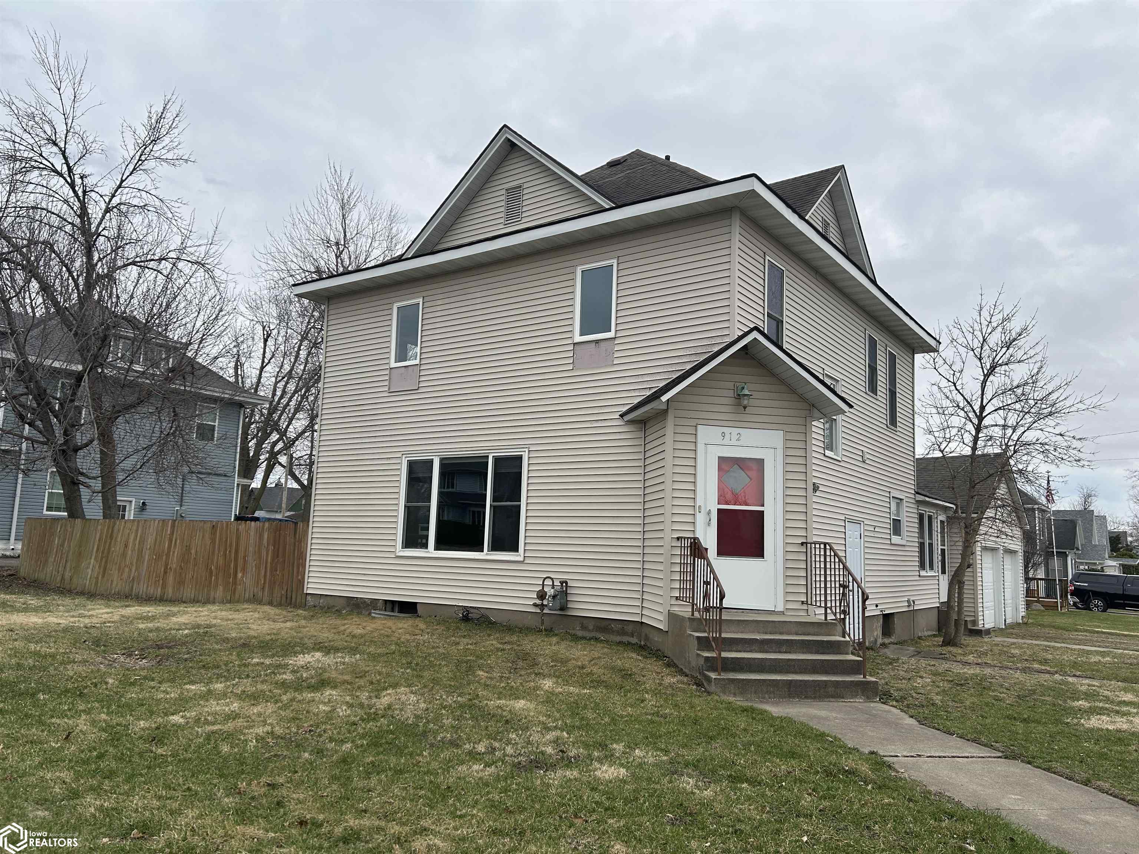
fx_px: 856
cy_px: 427
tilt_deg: +8.3
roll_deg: -2.0
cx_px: 570
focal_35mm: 26
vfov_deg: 53.1
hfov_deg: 67.3
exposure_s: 1/4115
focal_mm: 5.7
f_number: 1.5
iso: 50
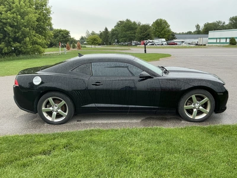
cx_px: 118
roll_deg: +0.7
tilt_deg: -11.2
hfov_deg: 63.4
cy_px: 89
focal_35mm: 28
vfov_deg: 49.7
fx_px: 192
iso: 25
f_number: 1.8
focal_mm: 3
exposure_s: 1/122
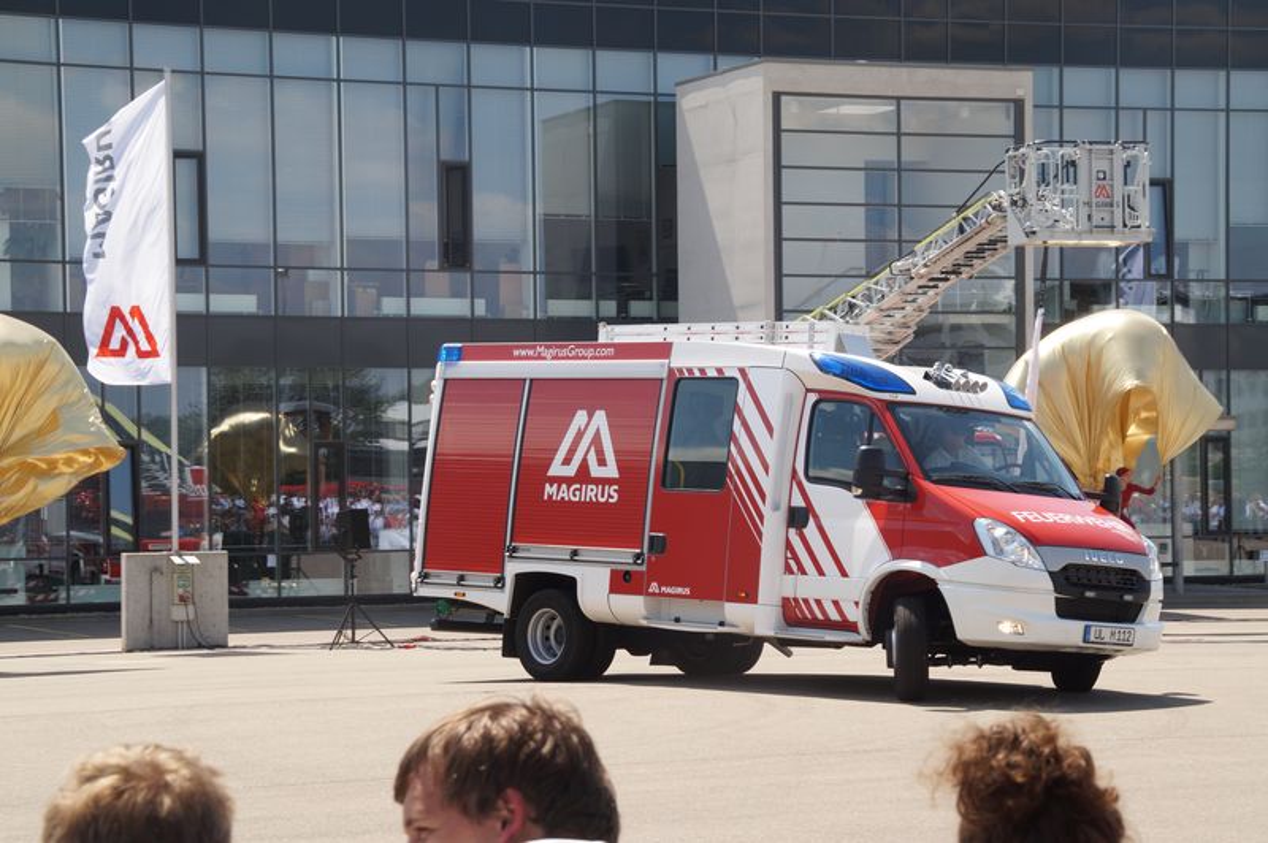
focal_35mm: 105
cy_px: 422
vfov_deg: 13.0
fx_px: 3695
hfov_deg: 19.5
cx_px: 634
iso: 200
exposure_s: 1/160
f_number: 11
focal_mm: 70
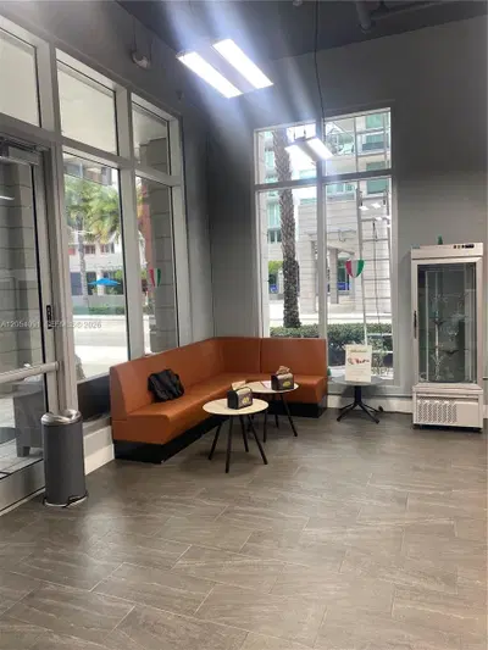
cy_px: 325
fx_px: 489
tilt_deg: -2.6
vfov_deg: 67.3
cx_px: 244
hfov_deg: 53.1
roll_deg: +1.2
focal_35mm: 26
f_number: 1.8
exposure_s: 1/140
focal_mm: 4.25
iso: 32
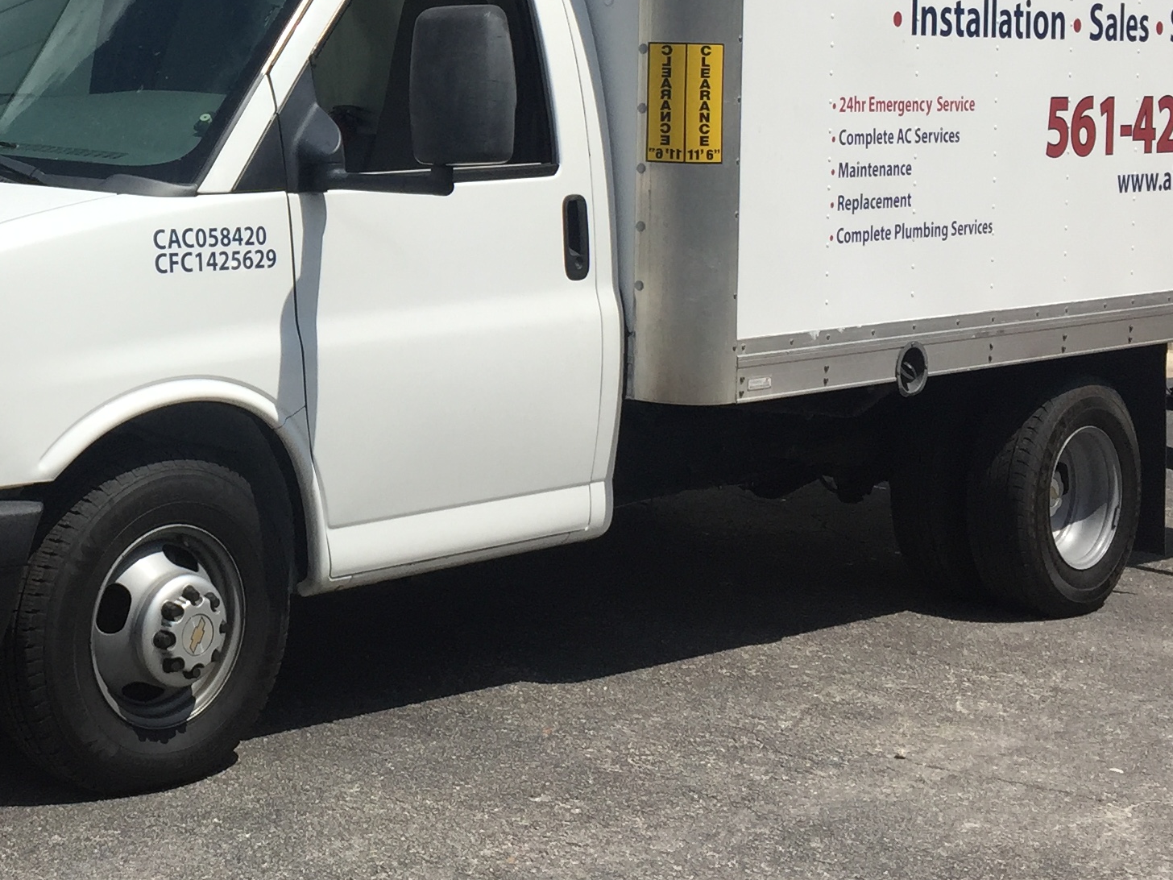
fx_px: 2203
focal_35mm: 65
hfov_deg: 28.6
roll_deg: +0.9
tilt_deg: +2.3
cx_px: 110
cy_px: 99
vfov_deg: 22.1
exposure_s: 1/3049
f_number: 2.2
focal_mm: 4.15
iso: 32
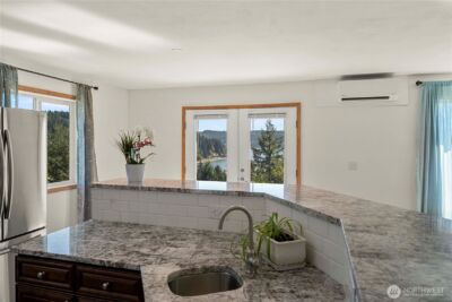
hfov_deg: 73.7
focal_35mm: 24
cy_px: 151
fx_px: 301
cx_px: 226
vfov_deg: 53.2
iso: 100
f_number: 6.7
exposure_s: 1/30
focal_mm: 24
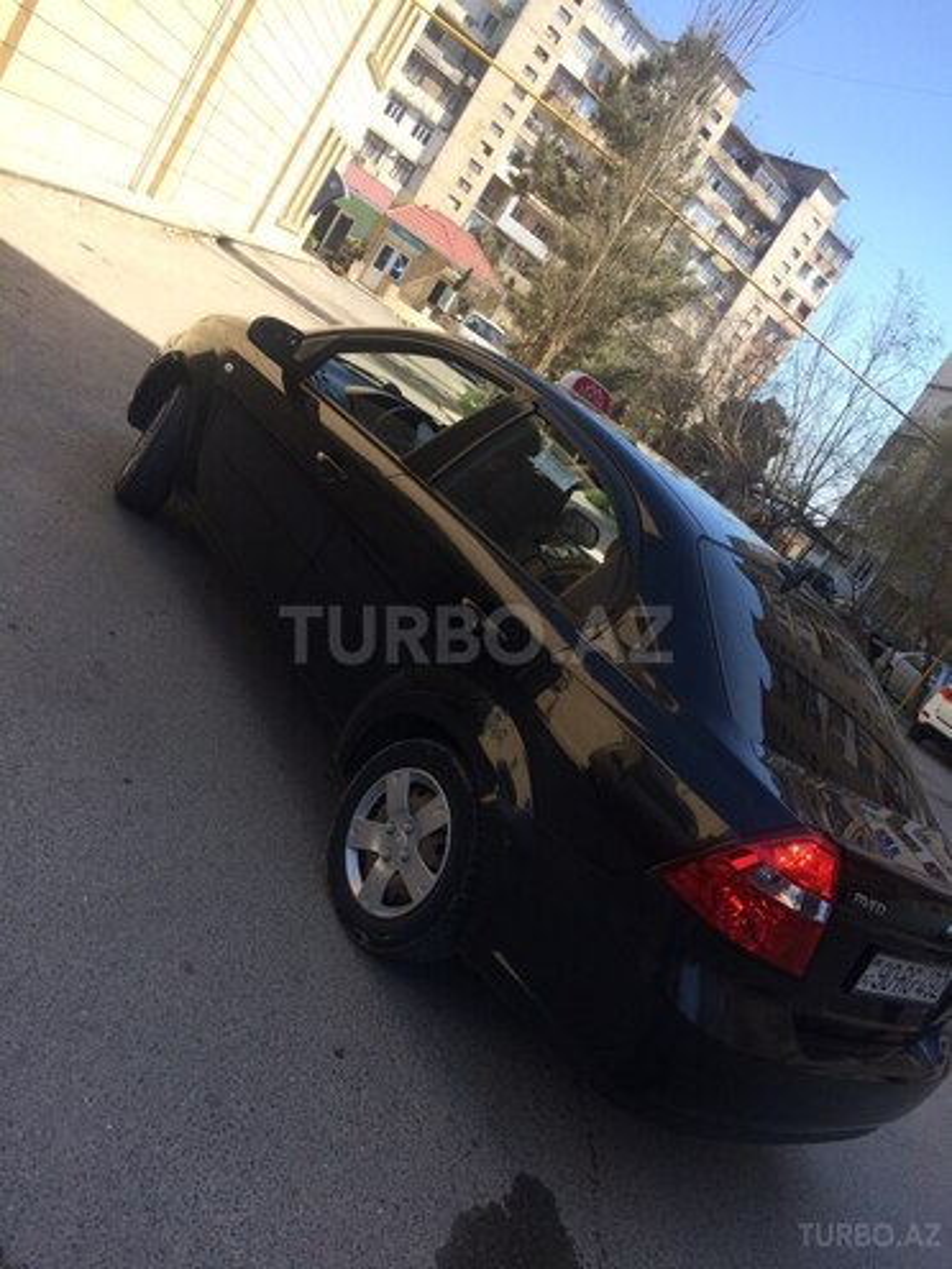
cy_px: 634
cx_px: 476
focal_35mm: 29
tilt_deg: -12.4
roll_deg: -33.2
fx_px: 1063
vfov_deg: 61.7
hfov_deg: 48.2
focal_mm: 4.15
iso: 32
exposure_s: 1/912
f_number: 2.2
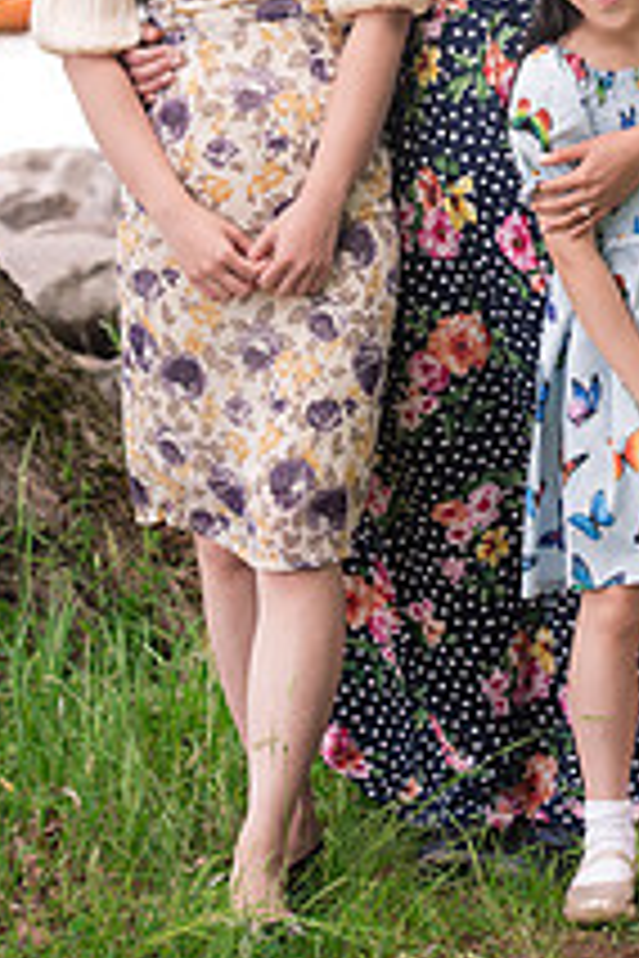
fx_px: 5058
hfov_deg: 7.2
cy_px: 27
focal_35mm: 190
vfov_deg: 10.7
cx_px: 500
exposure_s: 1/320
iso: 400
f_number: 5
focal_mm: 90
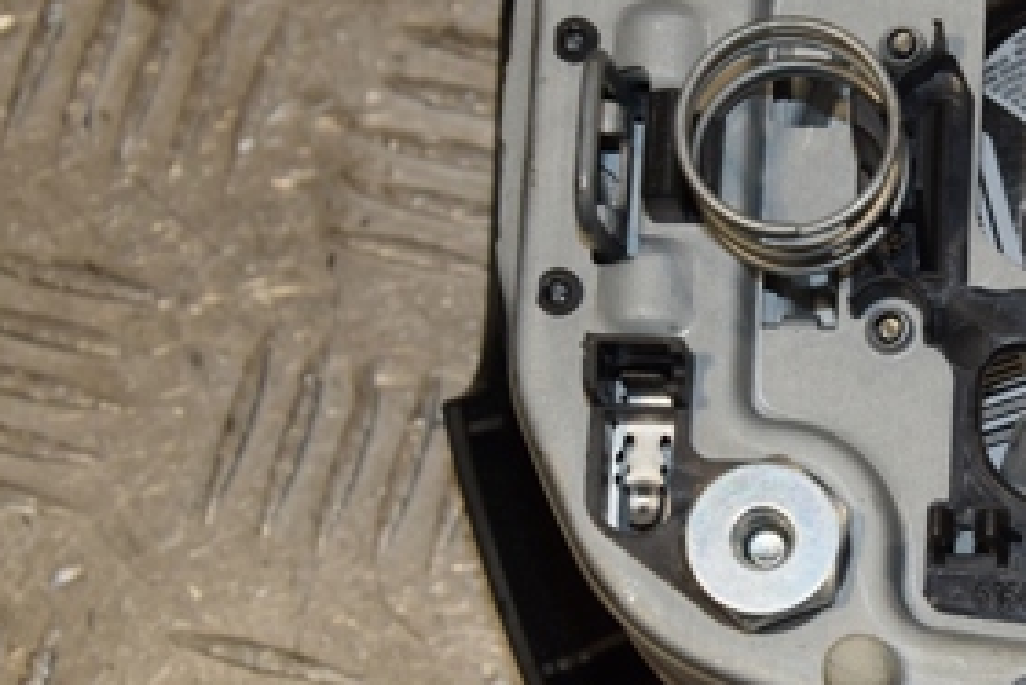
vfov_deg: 8.9
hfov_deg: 13.1
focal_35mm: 154
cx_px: 1037
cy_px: 293
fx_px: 4395
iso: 800
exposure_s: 1/200
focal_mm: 45
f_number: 9
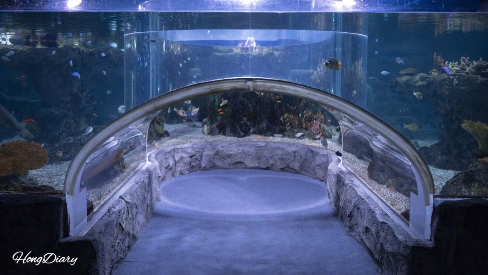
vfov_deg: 32.8
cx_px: 243
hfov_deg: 55.3
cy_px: 111
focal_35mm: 36
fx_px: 466
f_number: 4.5
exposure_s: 1/1000
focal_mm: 34
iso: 12800
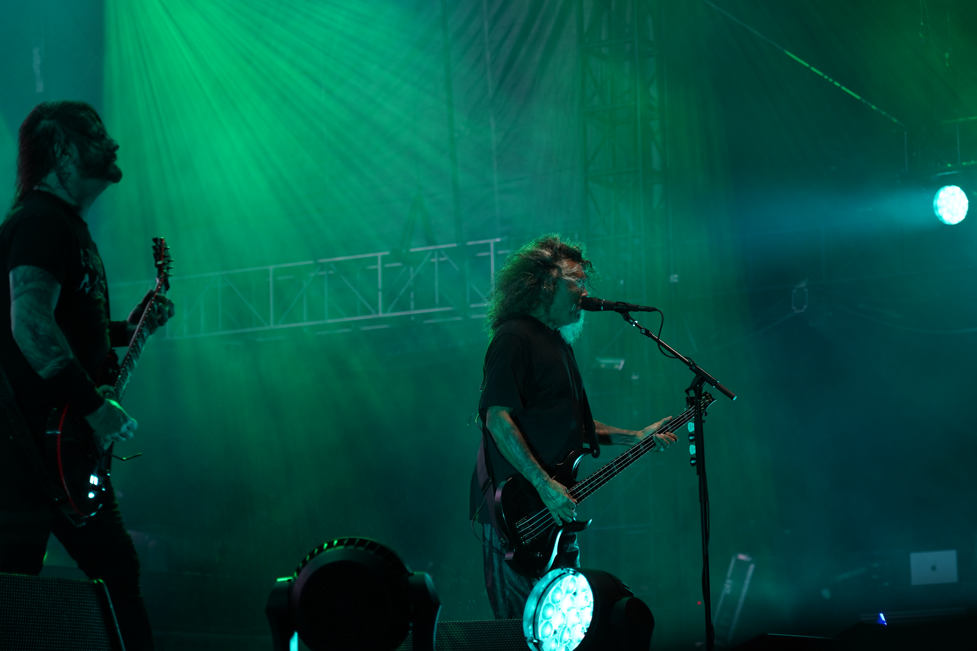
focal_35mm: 105
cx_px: 488
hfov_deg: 19.5
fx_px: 2849
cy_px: 326
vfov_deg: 13.0
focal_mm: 105
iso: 400
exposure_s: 1/125
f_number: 4
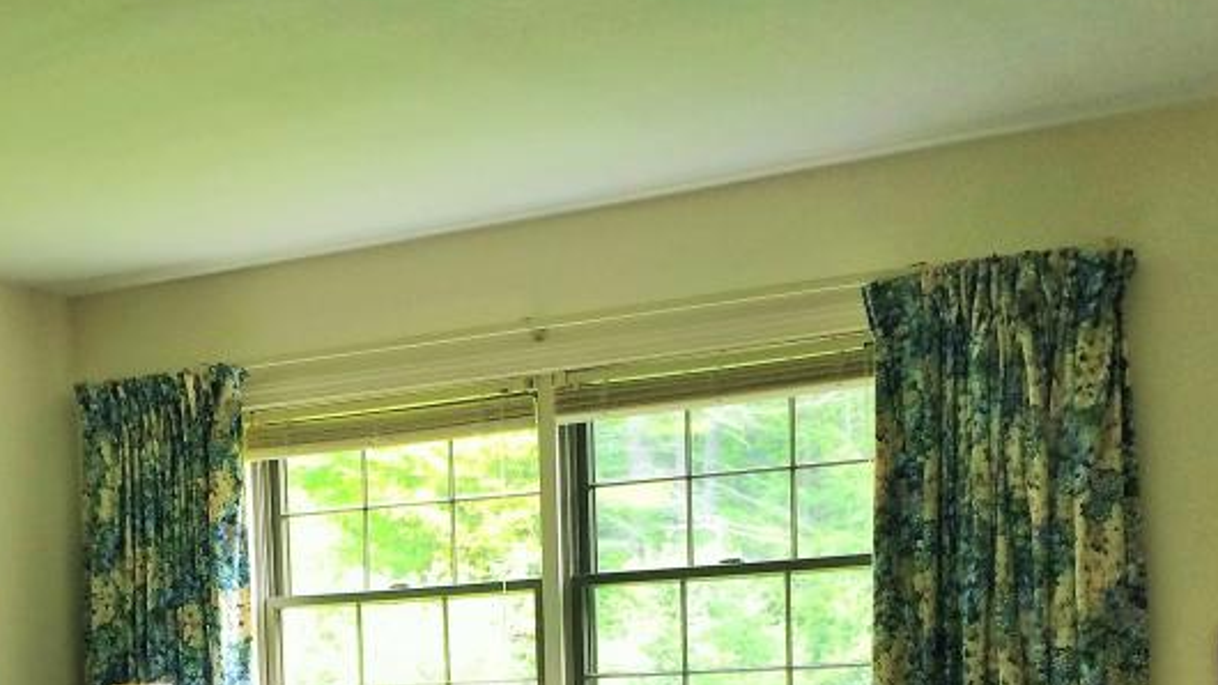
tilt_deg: -2.3
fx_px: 1970
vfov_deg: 18.6
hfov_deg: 34.1
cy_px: 846
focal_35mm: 61
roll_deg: +1.4
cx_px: 416
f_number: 2.2
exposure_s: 1/30
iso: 50
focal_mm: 4.15
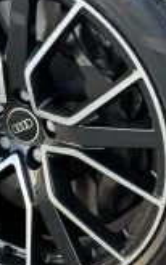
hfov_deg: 11.7
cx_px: 21
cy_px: 117
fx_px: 804
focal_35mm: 111
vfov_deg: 18.8
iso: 125
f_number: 1.78
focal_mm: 6.76
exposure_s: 1/242
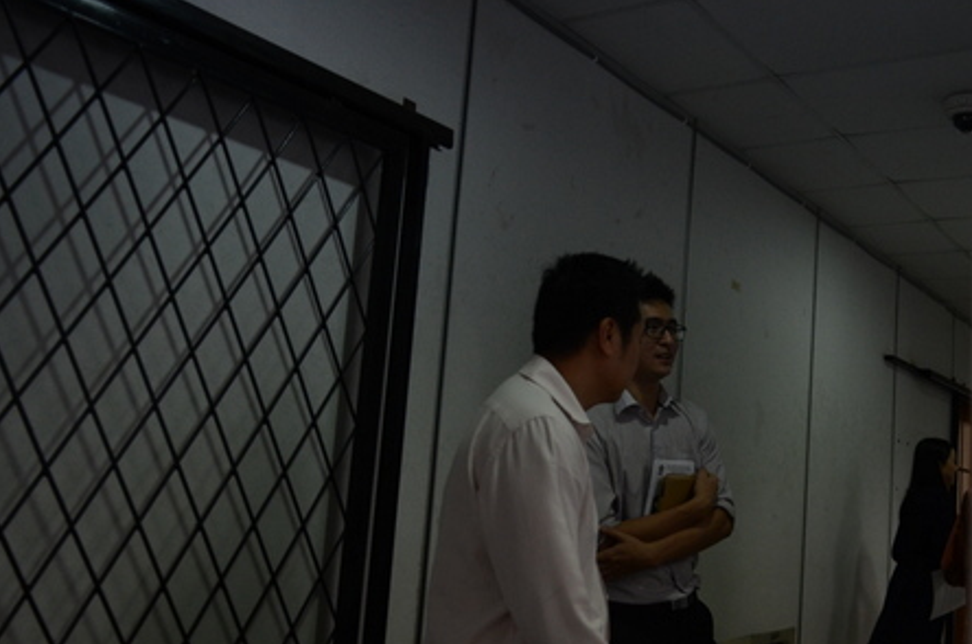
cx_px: 692
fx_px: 989
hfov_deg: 50.8
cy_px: 368
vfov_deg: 36.0
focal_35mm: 37
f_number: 2.8
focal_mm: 17
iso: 1000
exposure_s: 1/250
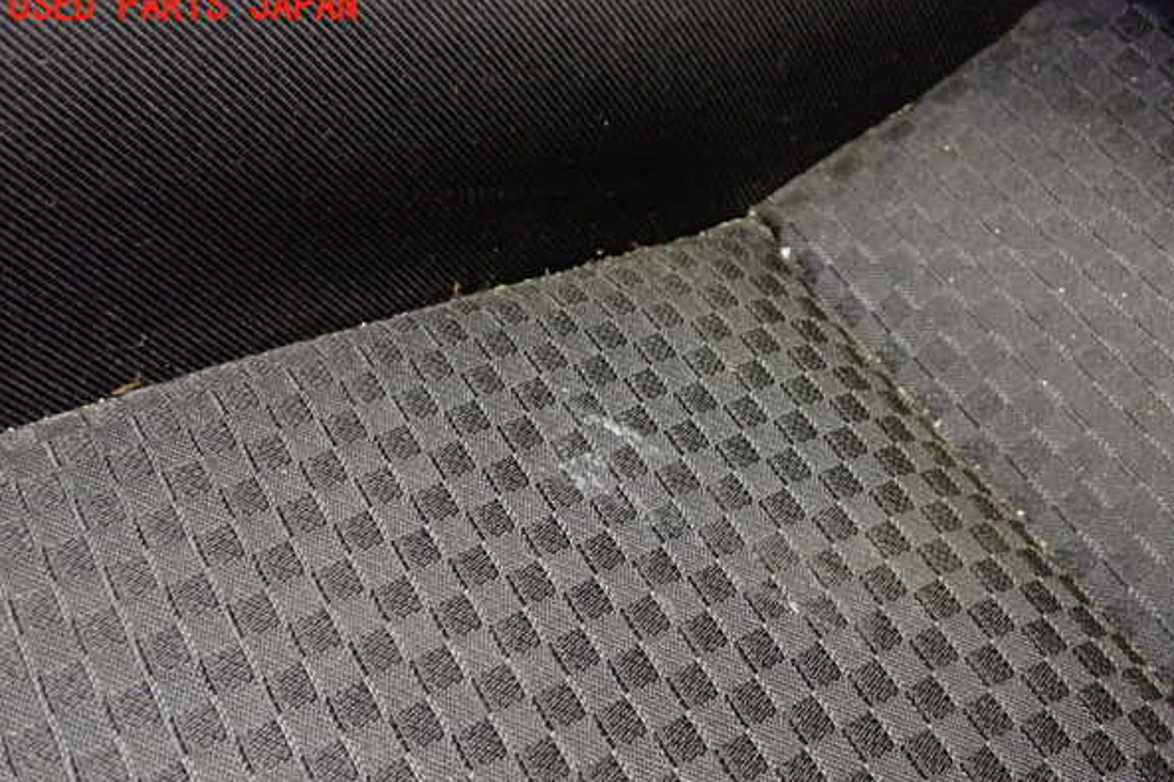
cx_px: 592
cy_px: 428
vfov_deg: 33.4
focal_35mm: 40
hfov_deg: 48.5
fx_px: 1304
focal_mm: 6.83
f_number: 2.7
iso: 800
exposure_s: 1/15
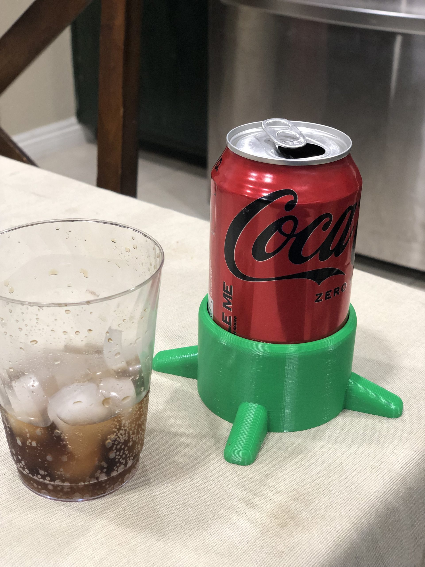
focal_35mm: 52
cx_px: 212
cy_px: 284
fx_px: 851
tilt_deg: -27.0
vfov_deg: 36.8
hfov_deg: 28.0
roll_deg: -1.0
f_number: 2.4
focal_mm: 6
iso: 100
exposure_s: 1/30
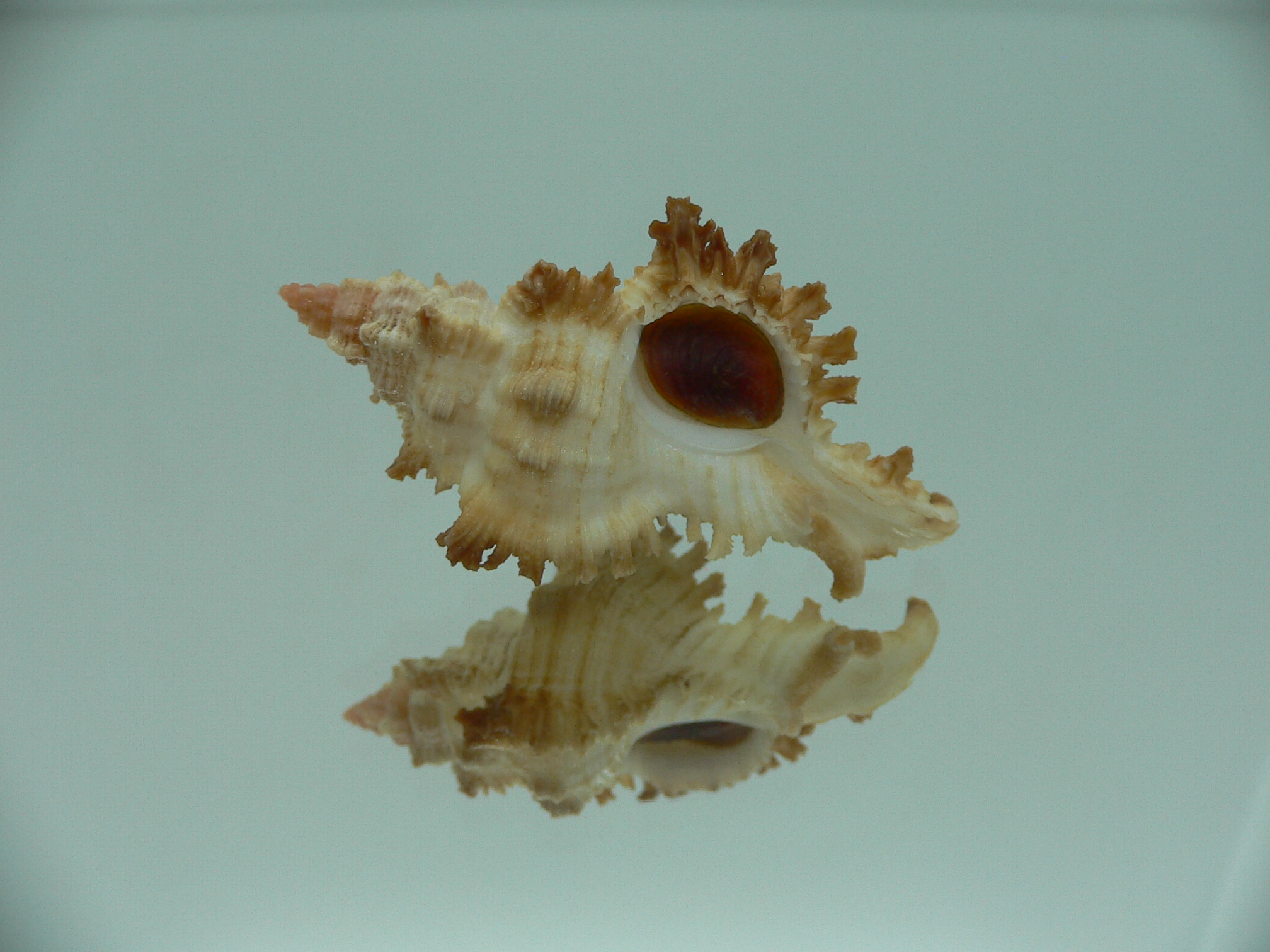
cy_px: 476
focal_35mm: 35
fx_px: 1284
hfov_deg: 52.6
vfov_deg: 40.7
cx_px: 635
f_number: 2.8
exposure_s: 1/60
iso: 80
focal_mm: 4.6
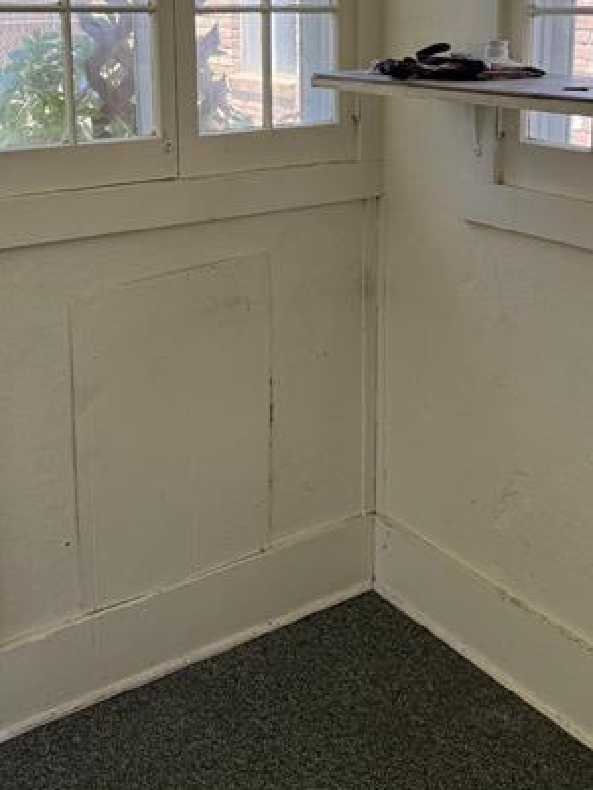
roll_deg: -2.1
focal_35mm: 46
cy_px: 185
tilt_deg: -9.7
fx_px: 1050
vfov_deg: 39.9
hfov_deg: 31.5
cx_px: 313
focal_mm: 6.76
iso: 100
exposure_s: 1/365
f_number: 1.78
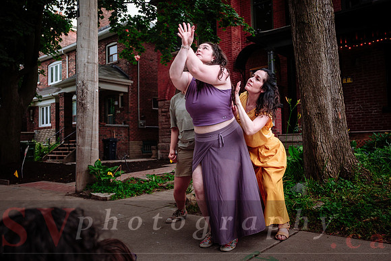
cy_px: 130
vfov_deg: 43.6
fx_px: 326
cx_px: 196
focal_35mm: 30
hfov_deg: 61.9
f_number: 2.8
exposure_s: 1/200
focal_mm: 20
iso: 1600
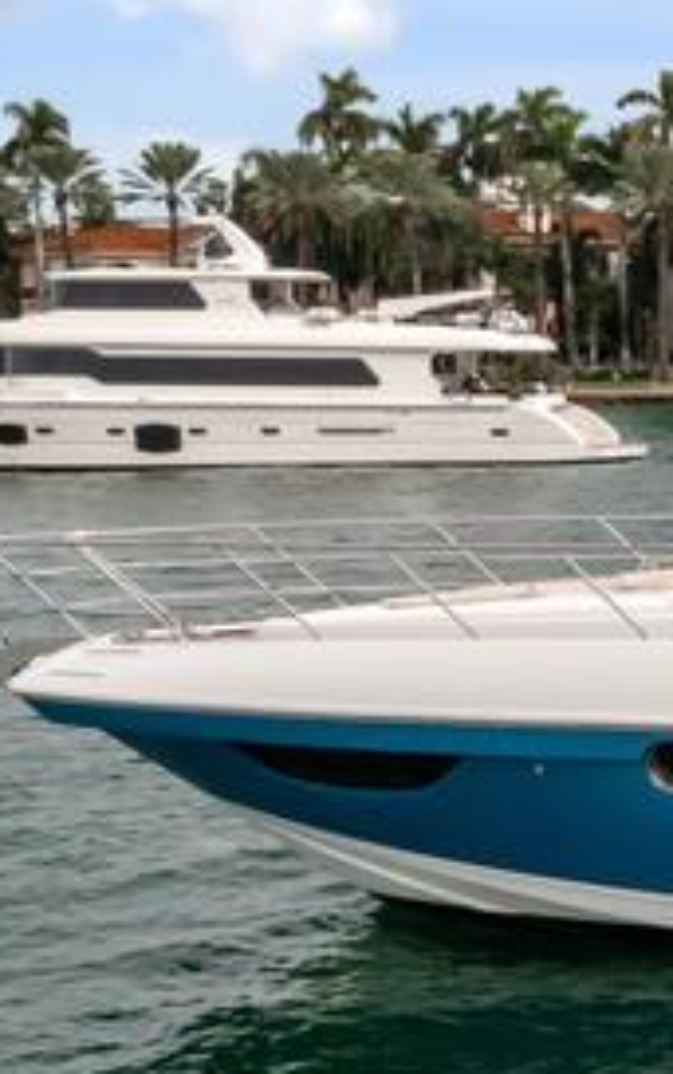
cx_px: 1586
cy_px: 547
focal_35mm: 107
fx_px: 3135
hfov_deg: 10.6
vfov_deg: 19.4
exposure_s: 1/100
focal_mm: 10.26
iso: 200
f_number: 7.1
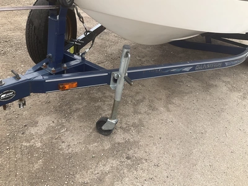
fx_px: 208
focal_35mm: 29
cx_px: 124
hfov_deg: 61.7
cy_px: 93
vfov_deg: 48.2
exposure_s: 1/540
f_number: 1.8
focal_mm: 3
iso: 25
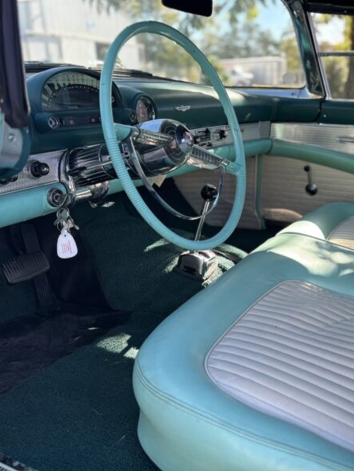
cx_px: 243
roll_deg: -0.2
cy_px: 234
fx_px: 477
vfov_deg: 52.6
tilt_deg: -18.1
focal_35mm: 35
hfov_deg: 40.1
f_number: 1.6
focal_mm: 5.96
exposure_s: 1/230
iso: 40
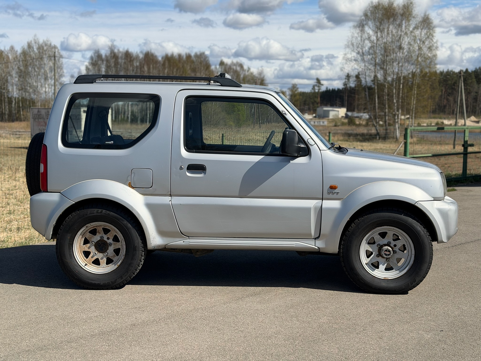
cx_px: 240
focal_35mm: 48
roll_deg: +0.2
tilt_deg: -5.1
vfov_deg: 30.3
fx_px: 667
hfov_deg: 39.7
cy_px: 180
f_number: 1.78
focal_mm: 6.76
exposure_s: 1/6536
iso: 64
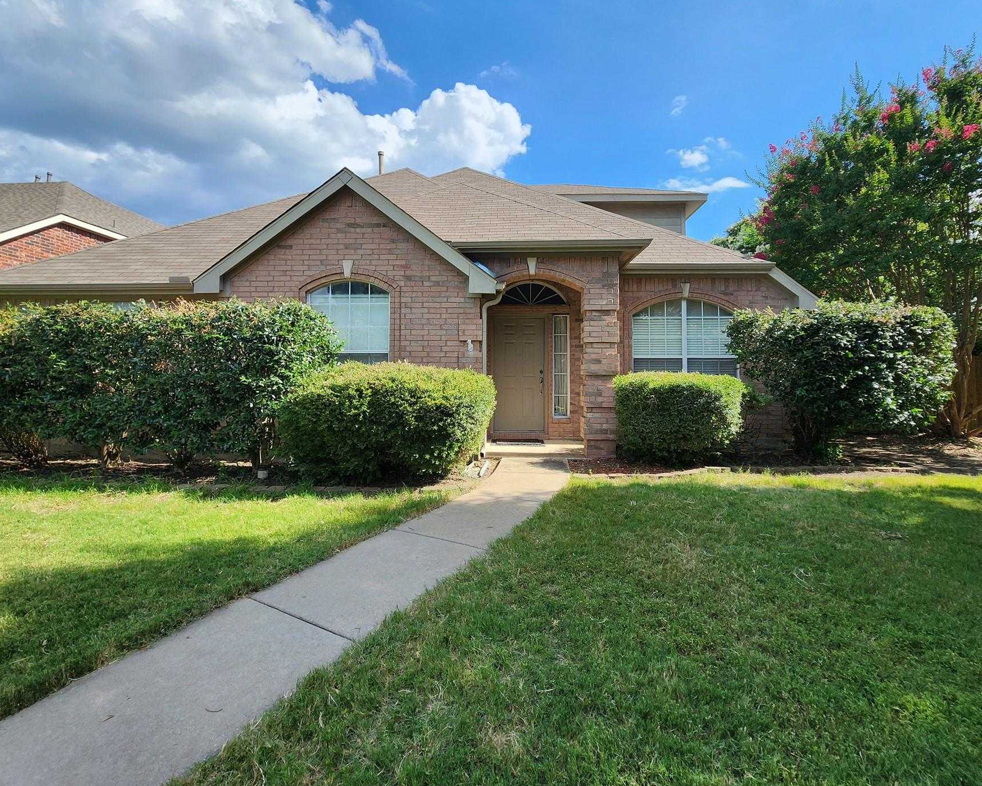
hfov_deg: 96.8
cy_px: 362
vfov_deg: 83.9
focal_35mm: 15
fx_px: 436
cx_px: 492
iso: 50
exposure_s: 1/1154
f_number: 2.2
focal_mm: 2.2
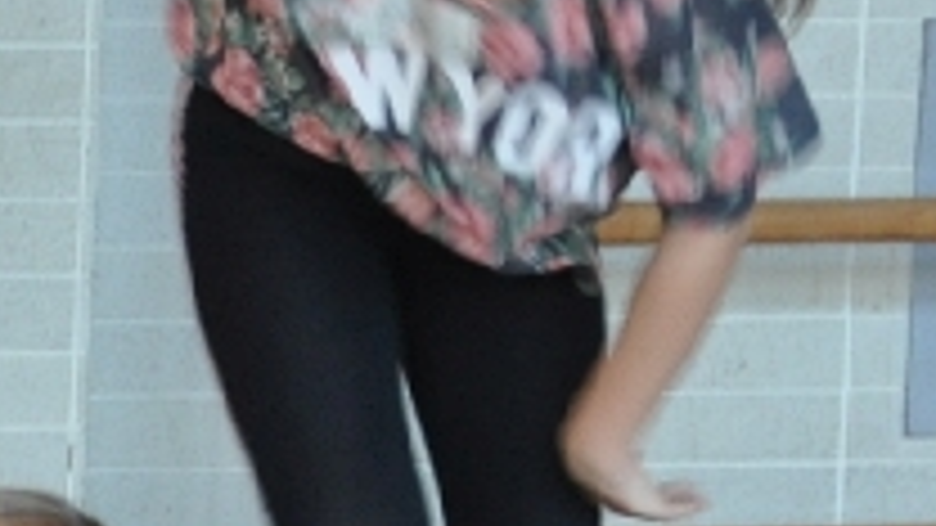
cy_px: 1169
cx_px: -184
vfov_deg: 2.0
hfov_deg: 3.6
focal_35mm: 605
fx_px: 15015
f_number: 5.3
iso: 800
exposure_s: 1/40
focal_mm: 80
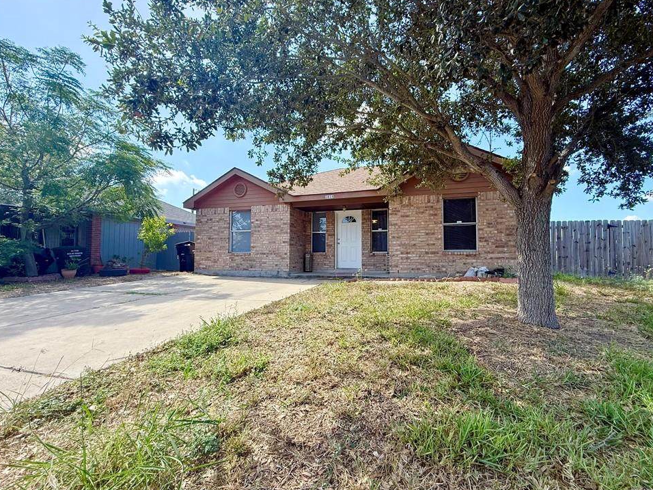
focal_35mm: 15
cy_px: 243
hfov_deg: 98.1
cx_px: 343
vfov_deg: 81.7
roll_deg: -0.4
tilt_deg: +2.4
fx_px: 283
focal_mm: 2.22
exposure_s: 1/644
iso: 64
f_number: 2.2
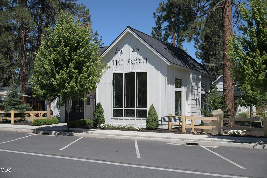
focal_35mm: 44
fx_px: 326
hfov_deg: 44.5
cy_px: 89
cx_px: 134
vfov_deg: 30.5
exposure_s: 1/2000
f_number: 4
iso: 200
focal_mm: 44
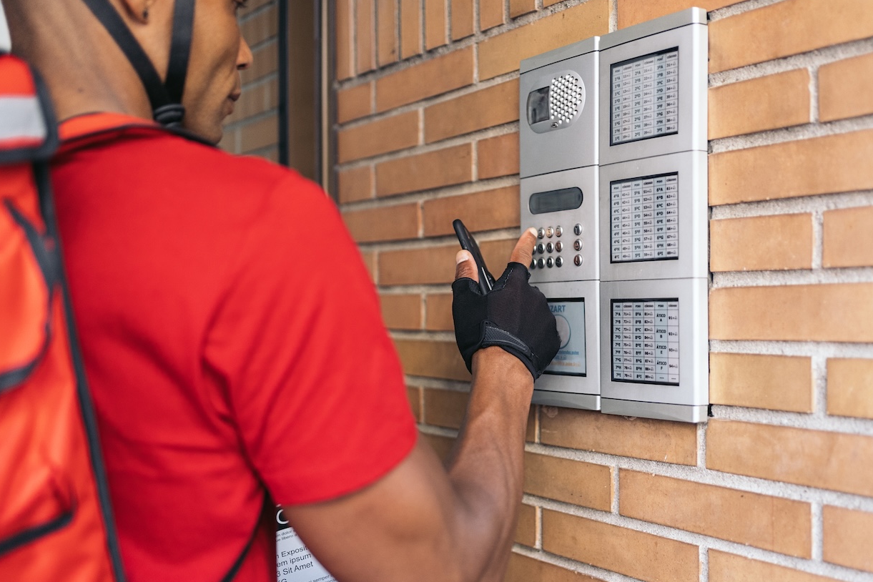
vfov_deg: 31.1
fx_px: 1043
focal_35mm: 43
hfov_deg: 45.4
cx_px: 458
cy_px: 337
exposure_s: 1/320
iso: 800
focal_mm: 35
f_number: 1.8
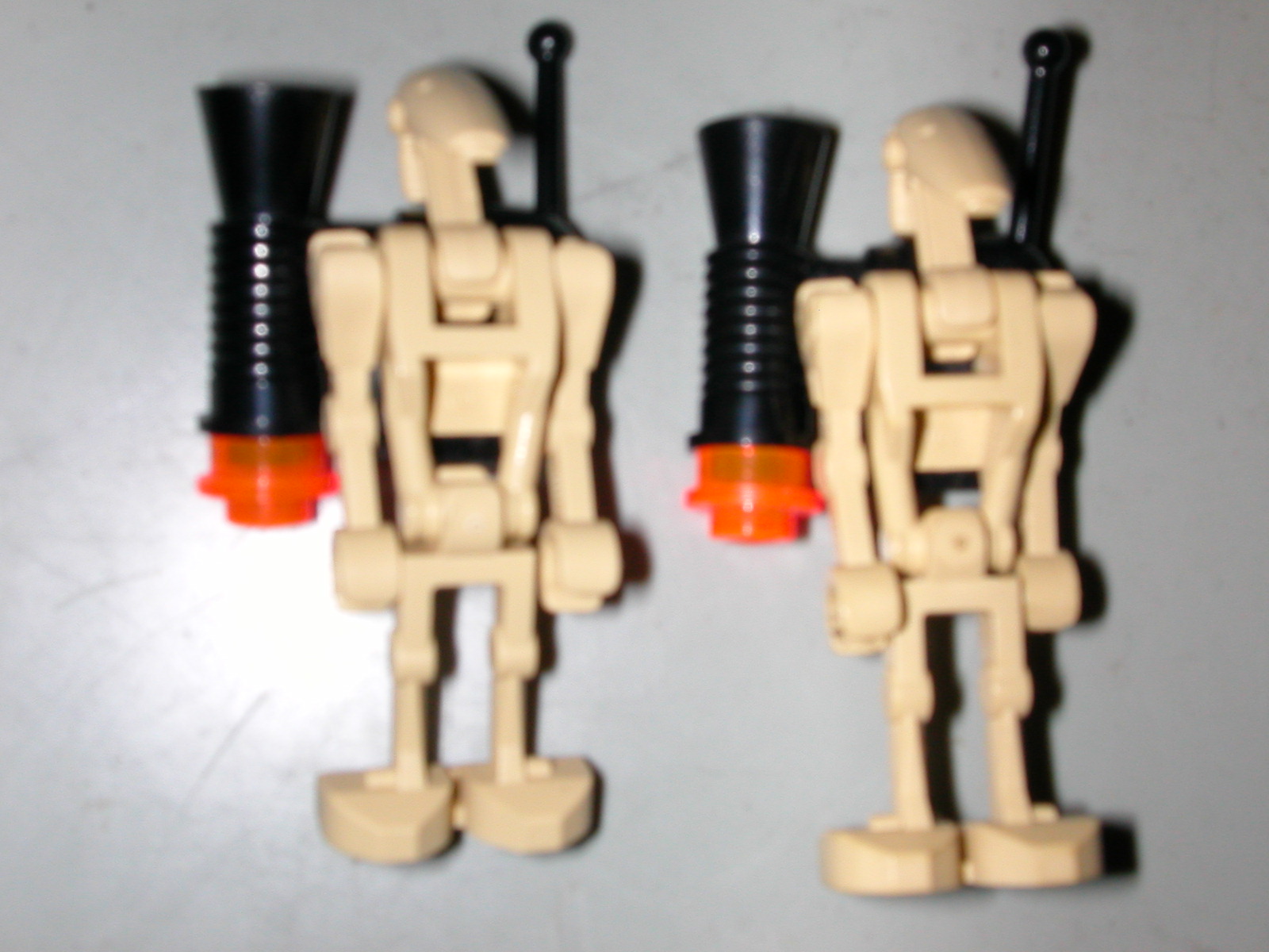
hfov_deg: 35.5
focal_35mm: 54
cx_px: 634
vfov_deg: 27.0
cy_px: 476
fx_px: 1980
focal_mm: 8.2
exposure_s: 1/59.9
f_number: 5.4
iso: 100
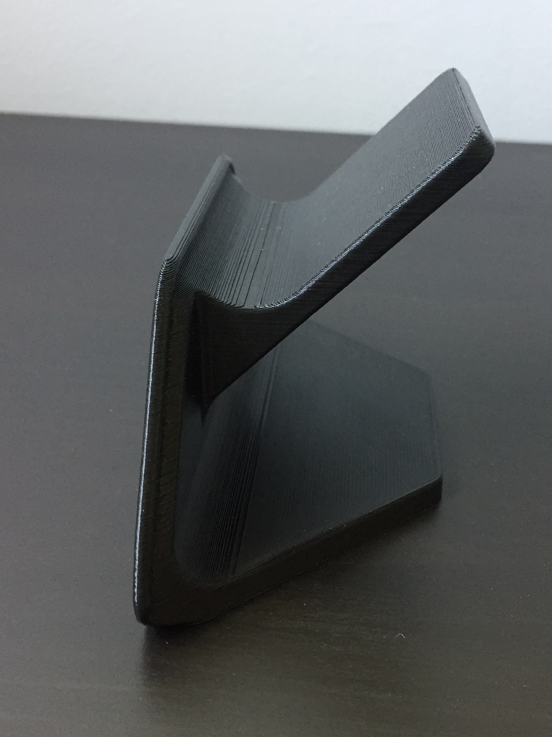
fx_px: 829
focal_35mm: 39
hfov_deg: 36.7
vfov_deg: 47.9
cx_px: 325
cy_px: 367
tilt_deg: -29.3
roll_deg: -2.5
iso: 125
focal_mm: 4.15
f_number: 2.2
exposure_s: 1/30
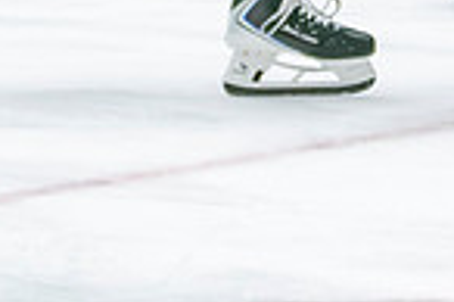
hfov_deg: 3.7
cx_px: 289
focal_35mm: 561
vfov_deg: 2.4
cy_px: -208
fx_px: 7067
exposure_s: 1/640
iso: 2000
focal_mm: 70
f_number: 2.8
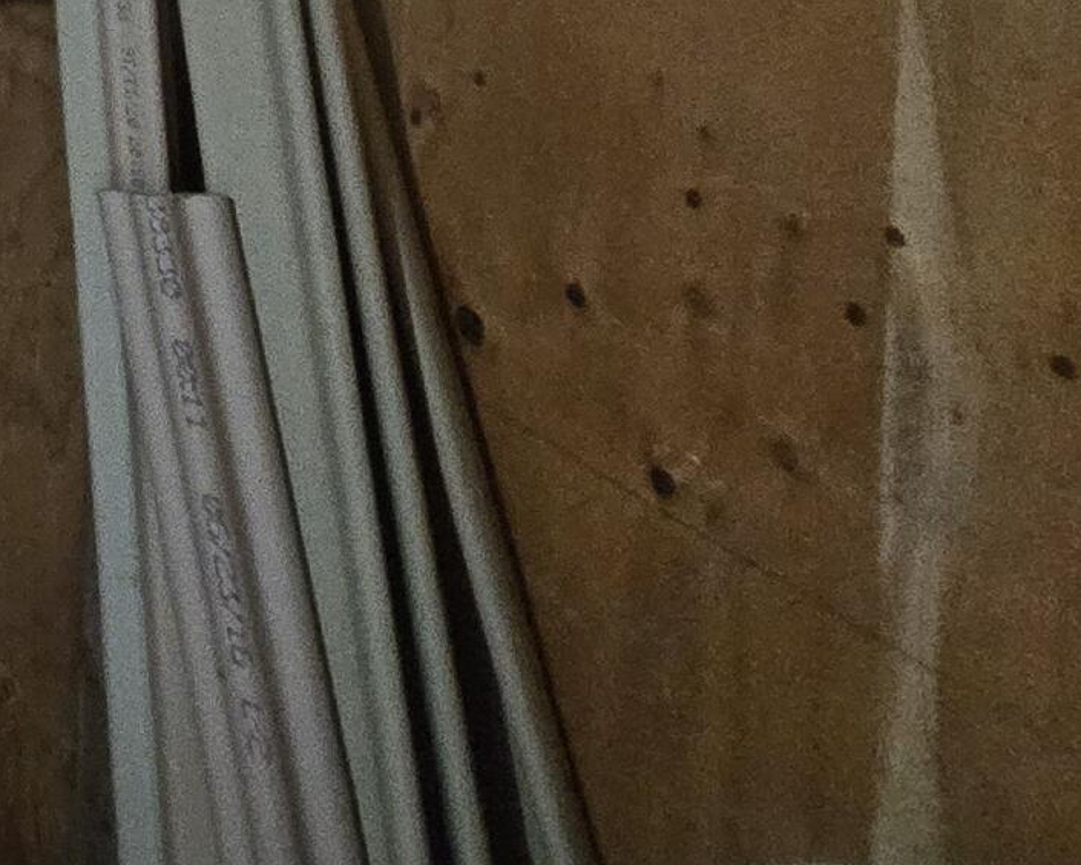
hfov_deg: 17.9
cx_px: -1213
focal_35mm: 54
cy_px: -523
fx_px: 1728
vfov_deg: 21.9
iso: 640
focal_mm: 2.2
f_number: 2.2
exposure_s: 1/60
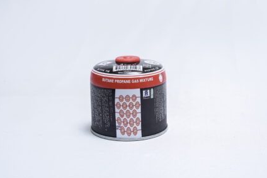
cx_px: 134
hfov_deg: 28.4
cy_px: 89
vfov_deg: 19.2
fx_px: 527
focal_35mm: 71
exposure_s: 1/200
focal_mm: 70
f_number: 9
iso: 3200
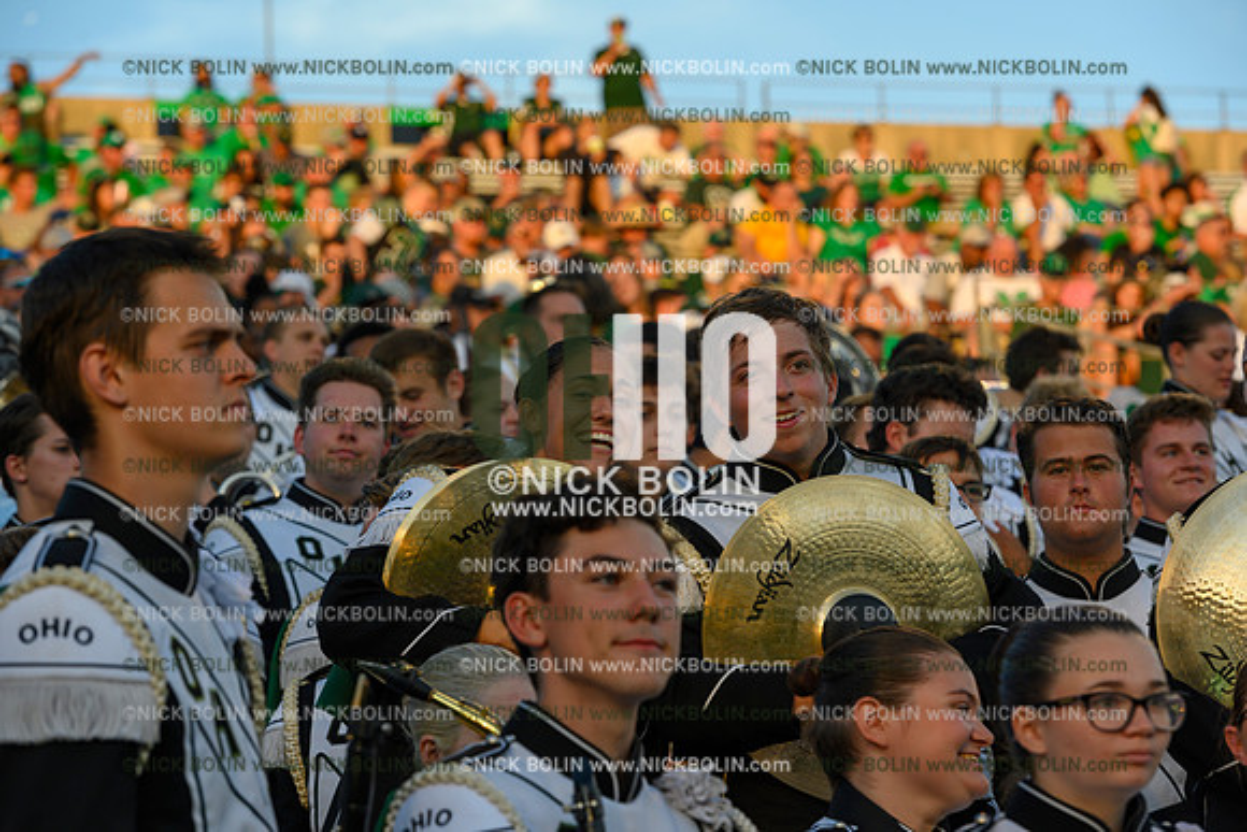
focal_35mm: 160
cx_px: 624
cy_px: 416
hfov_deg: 12.8
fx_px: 5543
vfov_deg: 8.6
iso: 160
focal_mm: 160
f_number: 8
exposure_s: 1/125
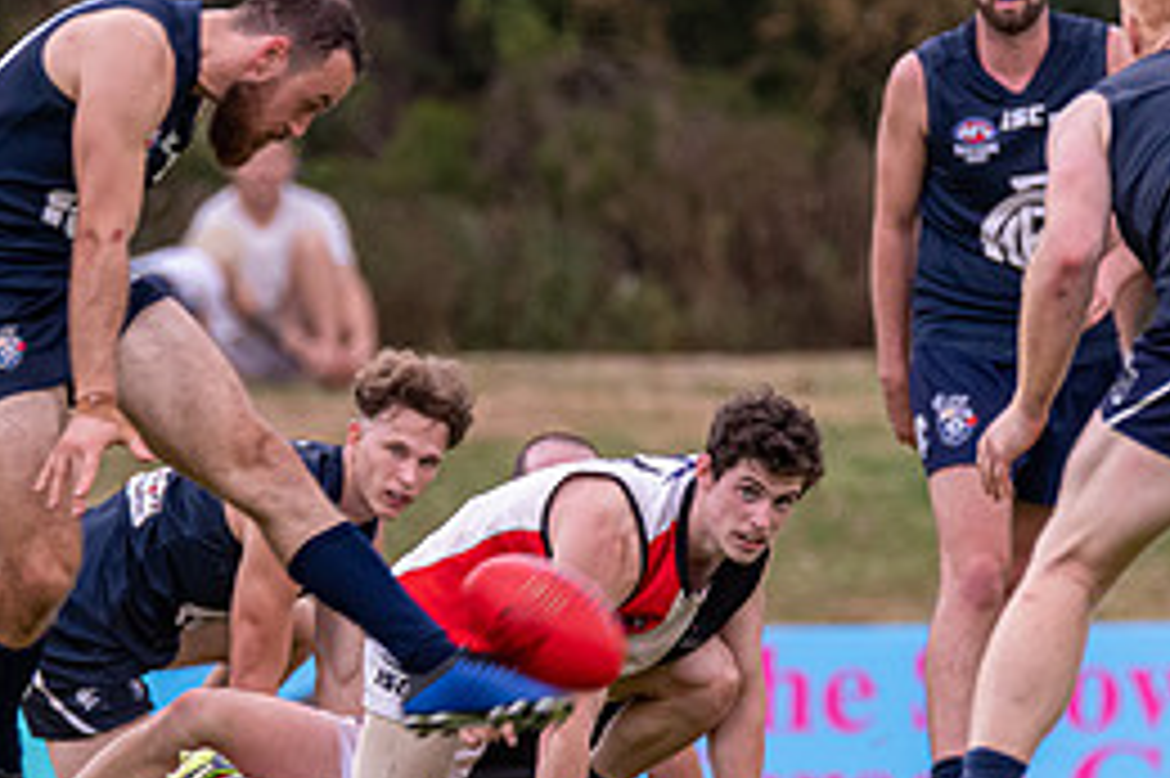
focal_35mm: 1497
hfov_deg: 1.4
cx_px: 286
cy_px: 394
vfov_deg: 0.9
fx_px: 48620
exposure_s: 1/640
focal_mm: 500
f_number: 6.3
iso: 1250
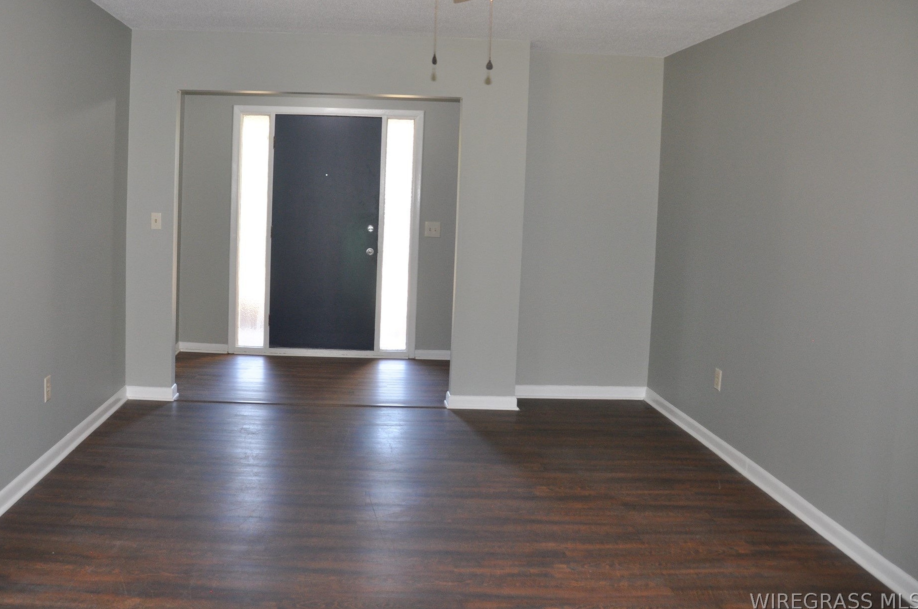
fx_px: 815
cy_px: 257
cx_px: 382
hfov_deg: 58.5
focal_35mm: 32
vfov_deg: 40.9
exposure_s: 1/125
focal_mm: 18
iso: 720
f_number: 3.5
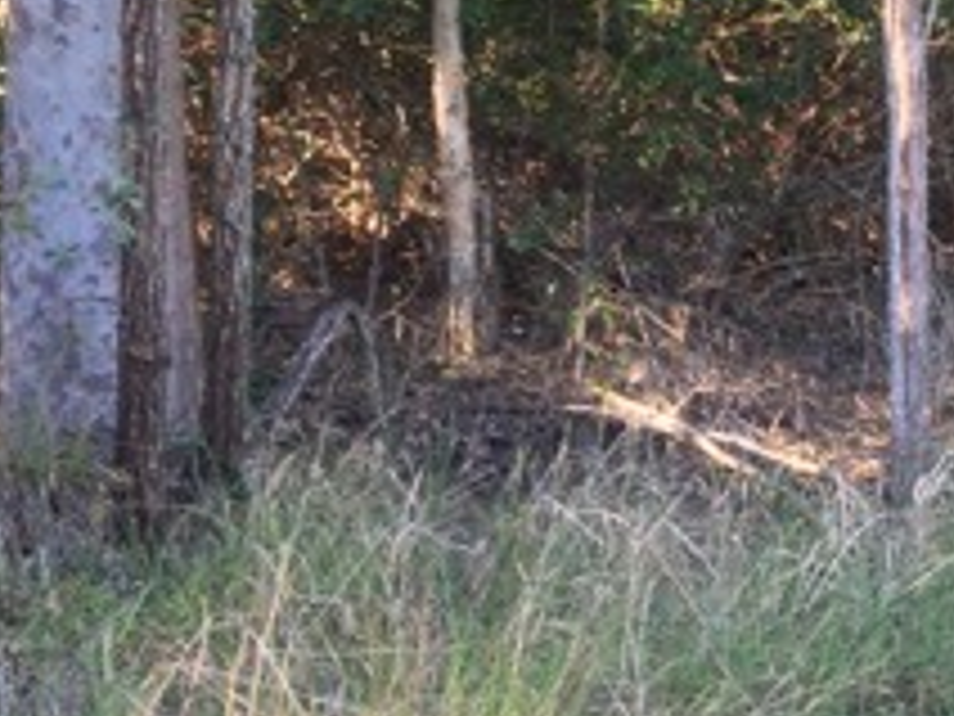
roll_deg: +0.1
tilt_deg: -9.0
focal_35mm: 71
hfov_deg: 26.7
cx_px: 801
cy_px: 320
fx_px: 1957
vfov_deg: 20.7
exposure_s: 1/30
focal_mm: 4.15
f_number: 2.2
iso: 32
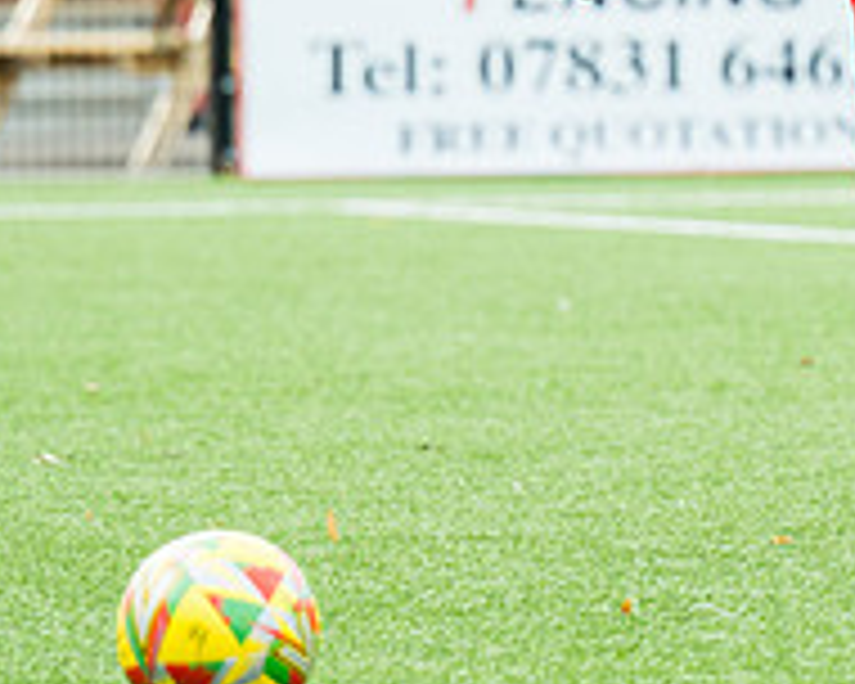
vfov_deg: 2.7
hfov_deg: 3.4
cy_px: 218
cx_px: 731
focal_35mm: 573
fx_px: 14500
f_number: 2.8
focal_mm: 125
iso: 400
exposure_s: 1/640
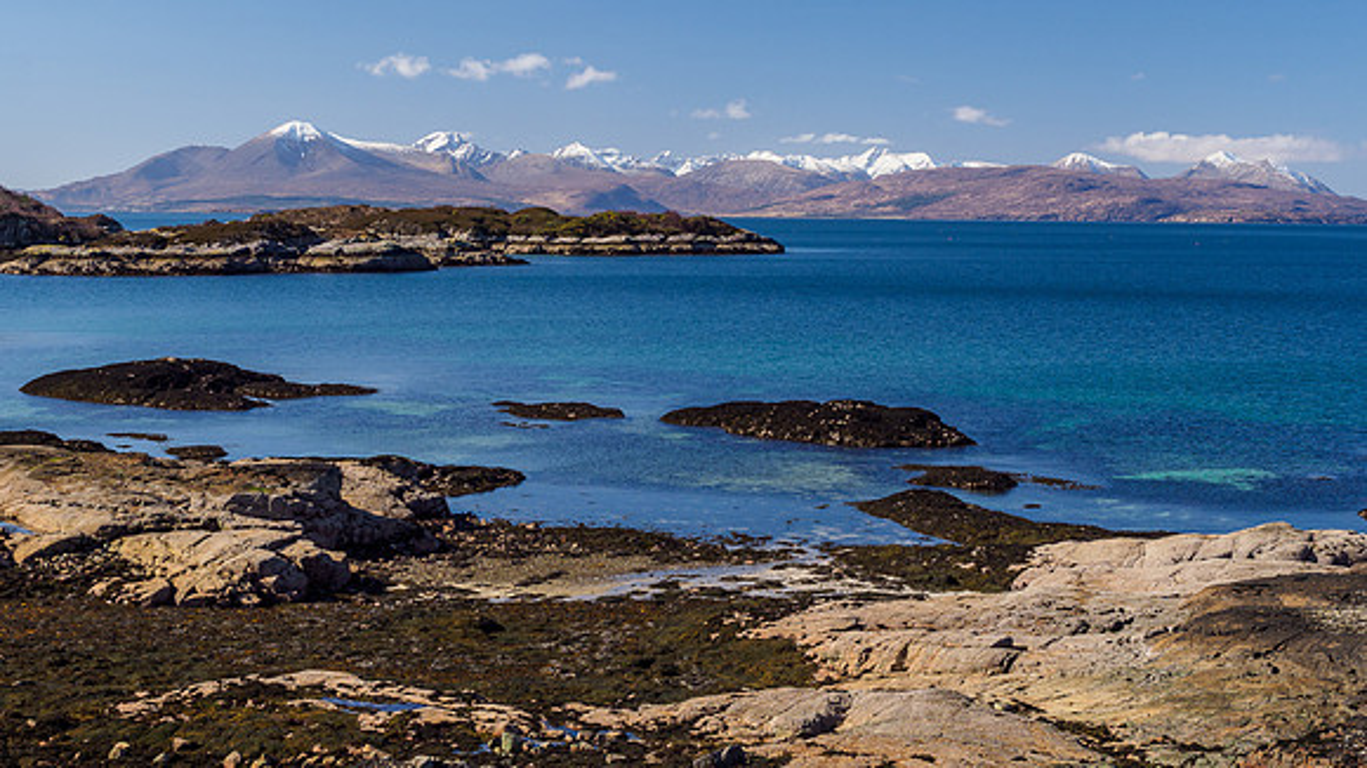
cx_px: 687
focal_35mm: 63
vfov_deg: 19.1
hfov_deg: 33.3
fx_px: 2287
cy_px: 351
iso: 200
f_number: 7.1
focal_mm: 27
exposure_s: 1/100
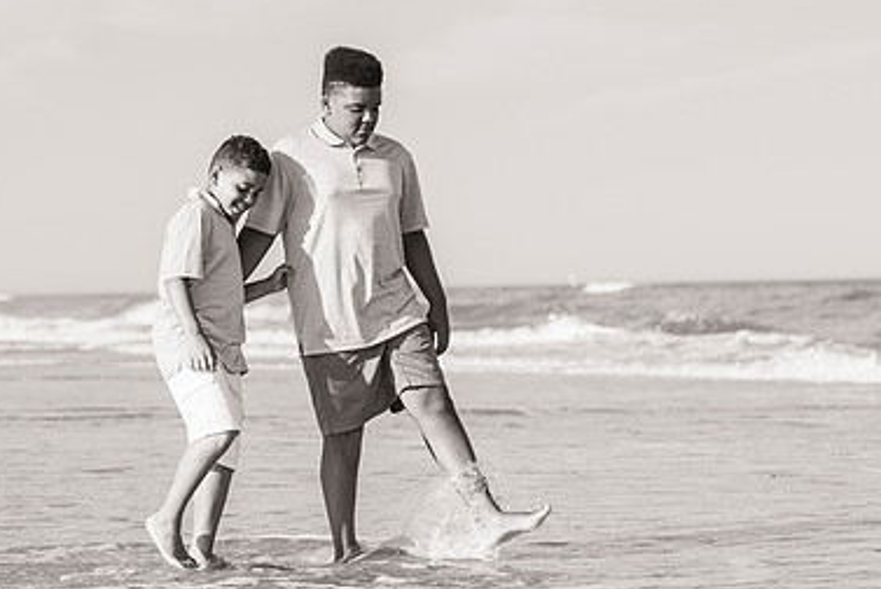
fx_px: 2939
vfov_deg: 11.4
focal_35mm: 120
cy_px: 291
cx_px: 329
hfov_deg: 17.0
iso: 250
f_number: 3.5
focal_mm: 78
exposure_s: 1/4000
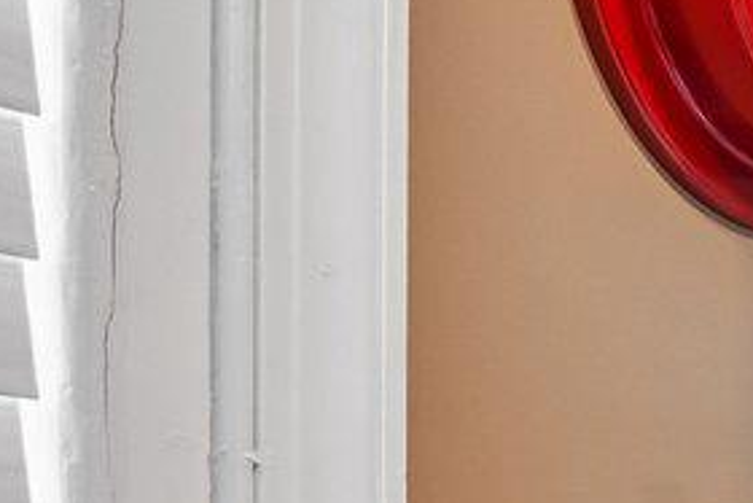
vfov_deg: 11.6
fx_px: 2448
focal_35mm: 117
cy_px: 526
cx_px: 2310
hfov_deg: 10.9
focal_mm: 16
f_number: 8
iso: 800
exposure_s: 1/10
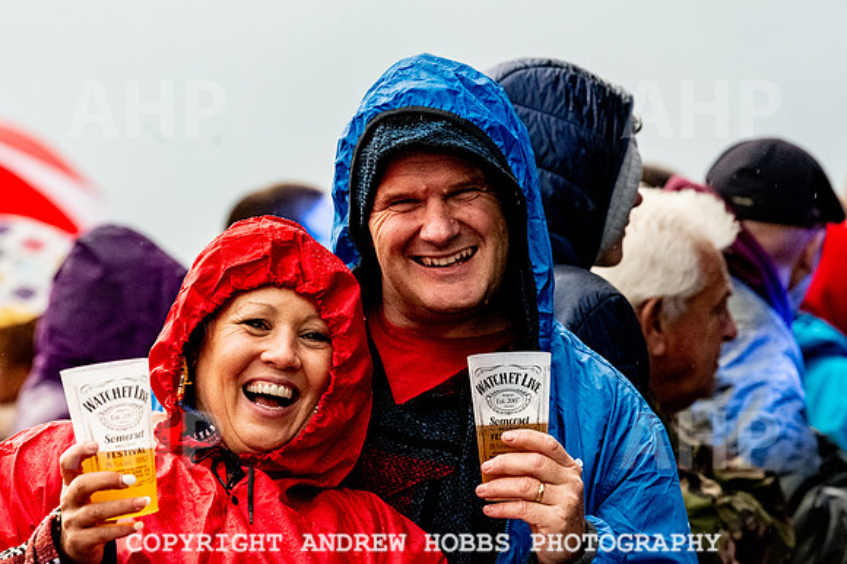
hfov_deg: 9.3
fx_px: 5223
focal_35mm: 222
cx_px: 383
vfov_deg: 6.2
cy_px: 251
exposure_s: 1/640
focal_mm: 200
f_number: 5.6
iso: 6400
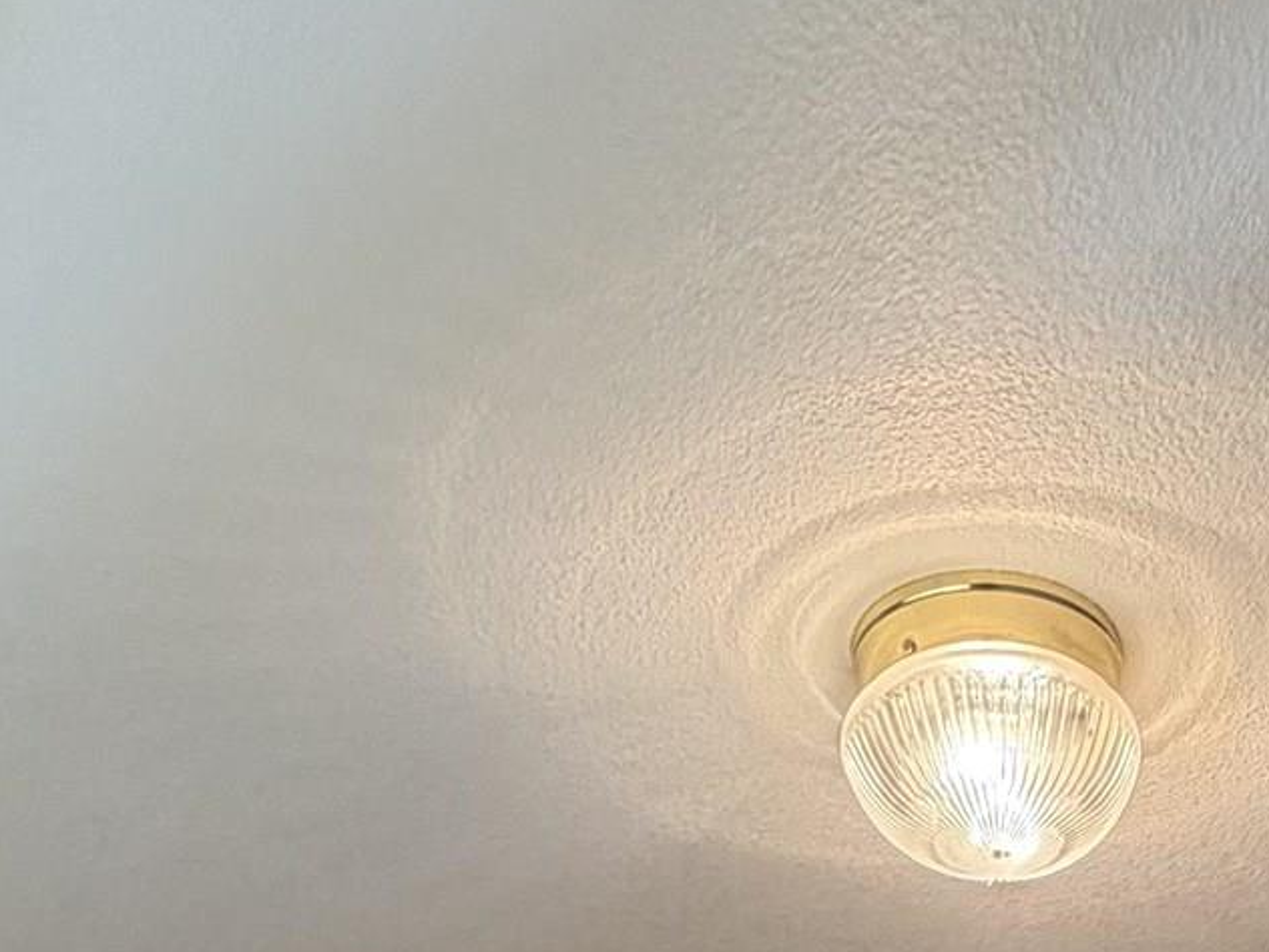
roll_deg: +2.1
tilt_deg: -12.7
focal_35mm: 51
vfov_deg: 15.4
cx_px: 1185
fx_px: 1870
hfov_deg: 34.9
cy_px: 2257
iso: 320
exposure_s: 1/120
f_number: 2.2
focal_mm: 2.22
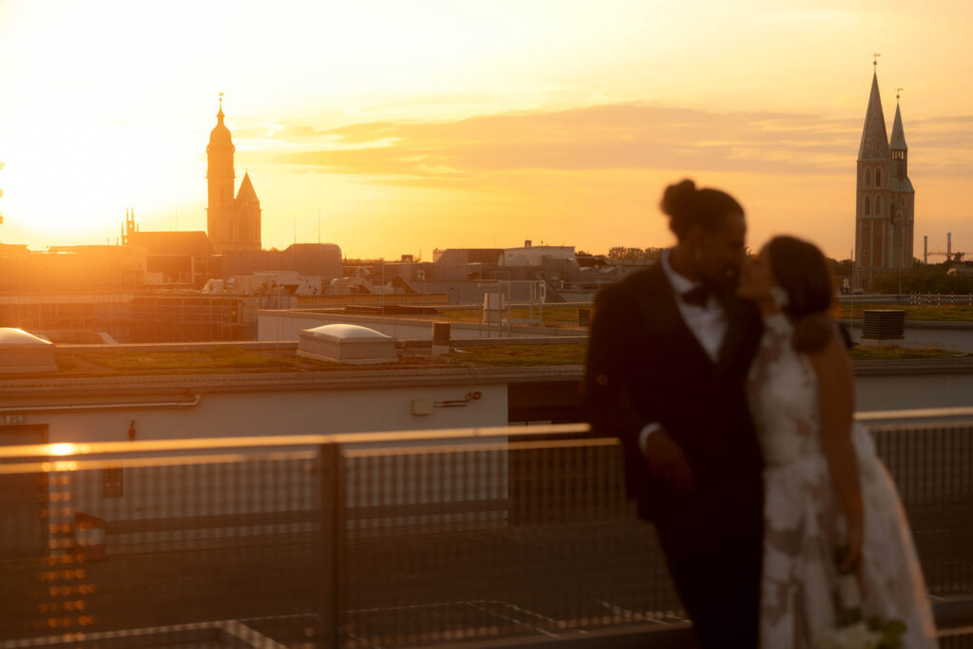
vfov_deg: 20.6
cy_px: 324
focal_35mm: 66
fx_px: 1784
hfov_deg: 30.5
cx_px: 486
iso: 320
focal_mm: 66
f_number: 2.8
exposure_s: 1/1000
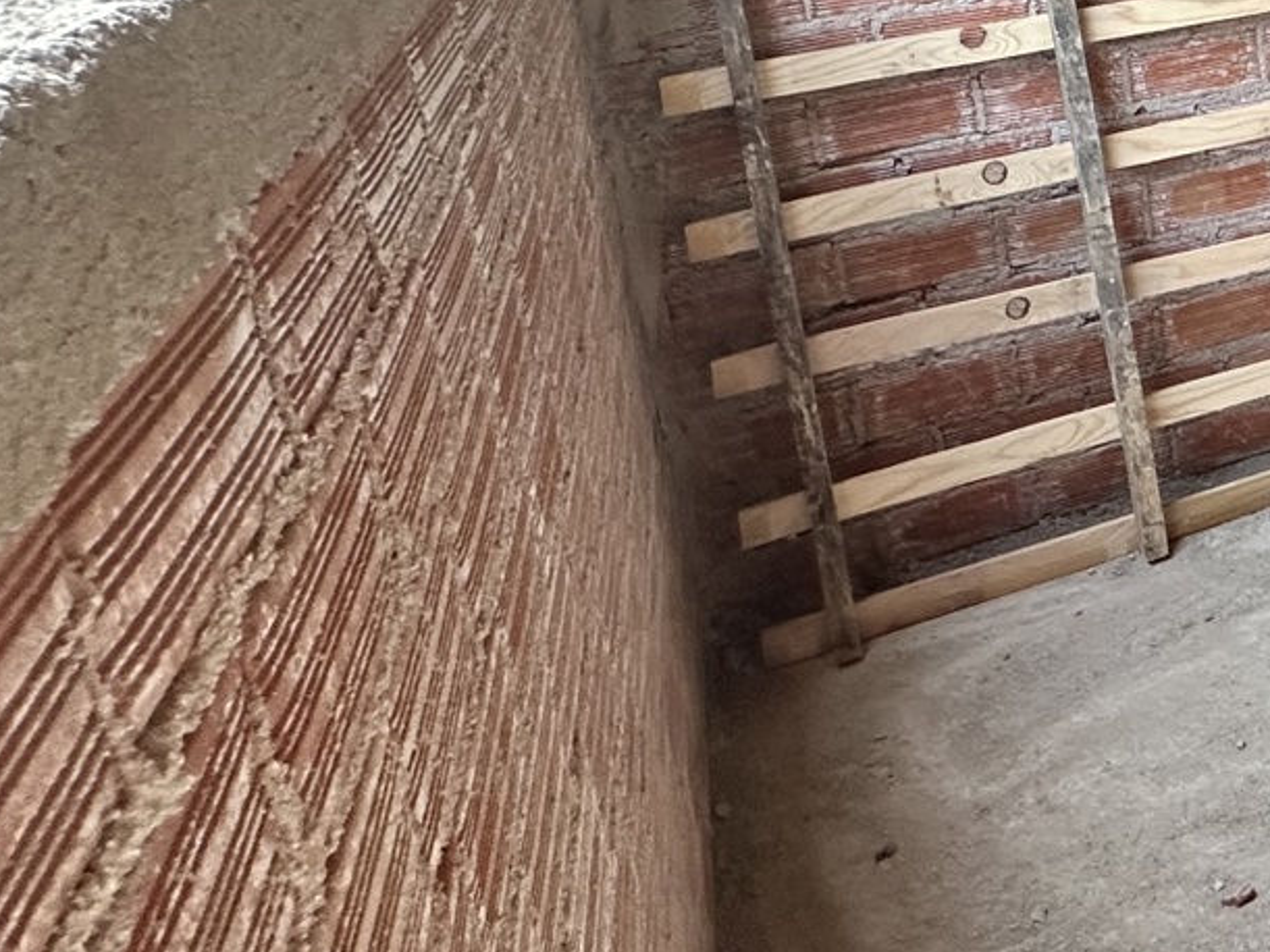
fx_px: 1614
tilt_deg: -10.7
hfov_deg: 31.0
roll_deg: +2.6
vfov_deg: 29.8
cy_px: -73
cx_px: 1736
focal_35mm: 44
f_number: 2.2
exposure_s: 1/99
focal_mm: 2.22
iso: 250
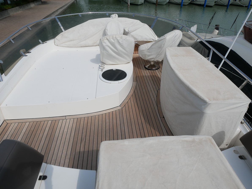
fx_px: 175
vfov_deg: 56.9
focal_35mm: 24
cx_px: 126
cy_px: 94
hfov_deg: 71.6
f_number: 9
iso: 200
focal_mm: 12
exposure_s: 1/800
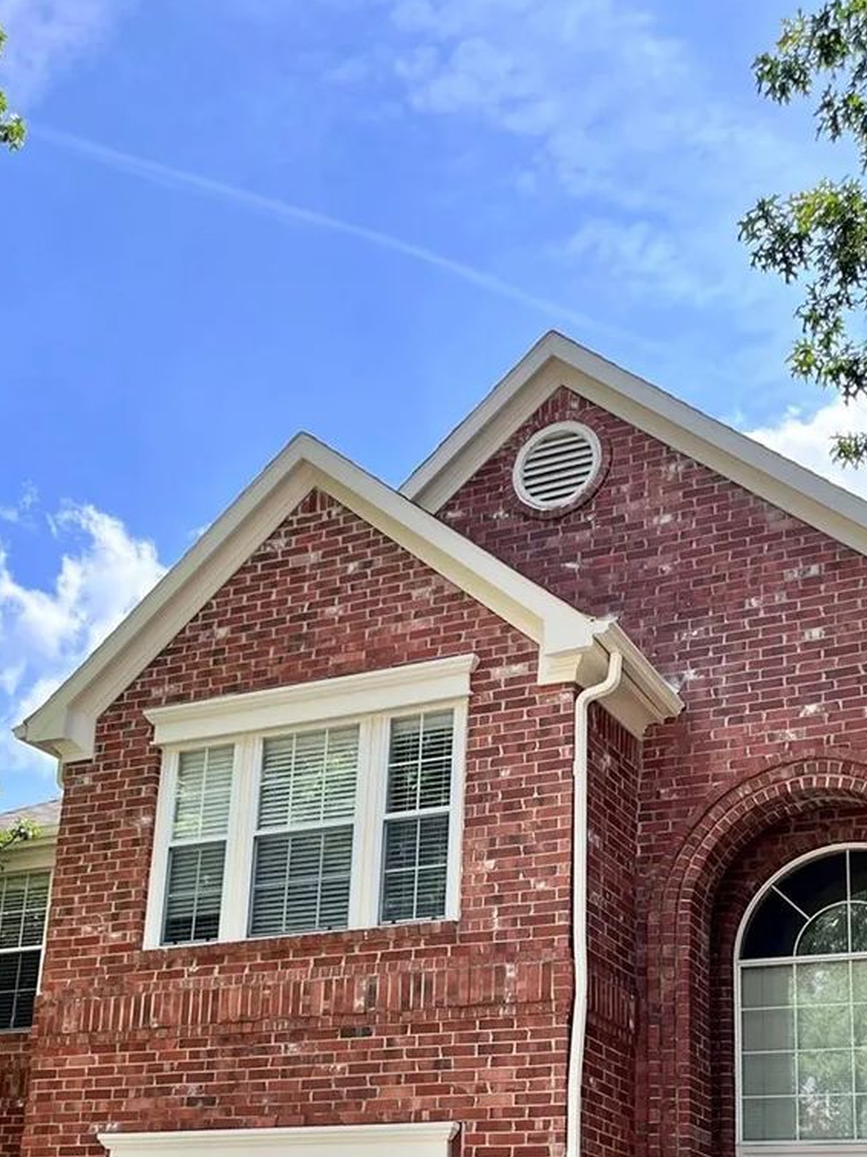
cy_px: 868
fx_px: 1570
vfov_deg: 39.4
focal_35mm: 47
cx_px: 400
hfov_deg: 30.9
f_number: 1.6
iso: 50
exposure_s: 1/2825
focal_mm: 5.1
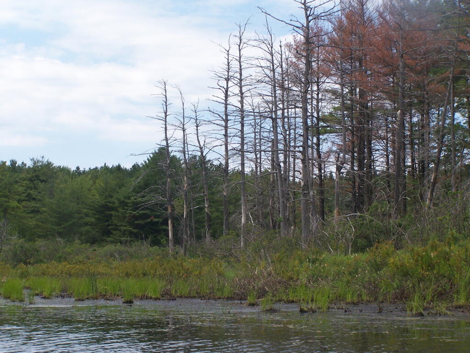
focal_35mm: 94
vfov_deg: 15.7
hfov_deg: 20.9
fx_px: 1276
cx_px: 235
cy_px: 176
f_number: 4.5
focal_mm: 15.6
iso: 100
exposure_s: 1/640
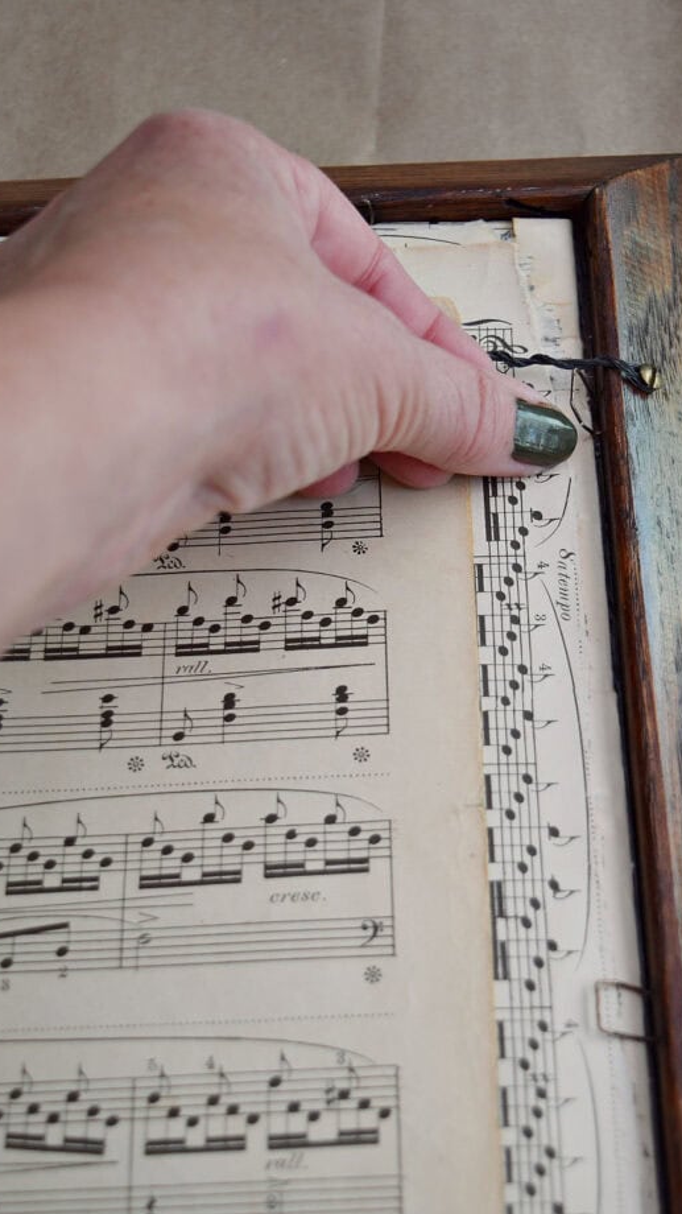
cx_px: 411
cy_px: 665
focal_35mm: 56
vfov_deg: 37.2
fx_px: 1802
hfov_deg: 21.4
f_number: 4.5
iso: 400
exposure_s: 1/80
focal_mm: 32
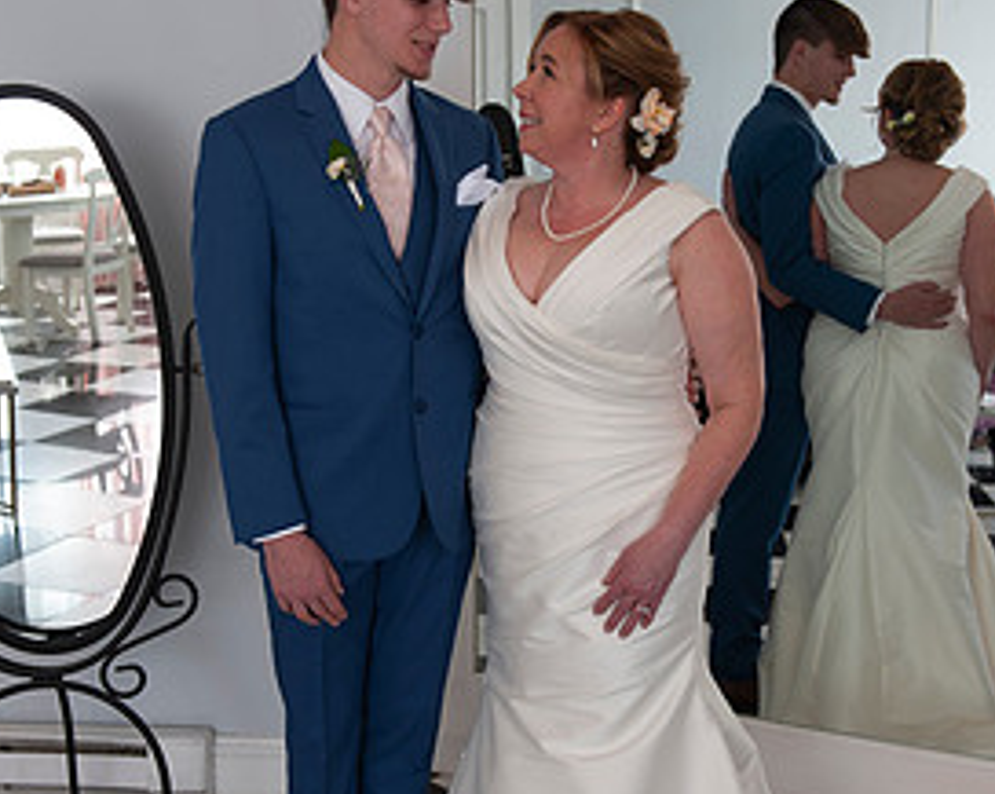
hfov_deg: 32.0
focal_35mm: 59
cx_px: 518
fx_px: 1736
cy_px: 465
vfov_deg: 25.7
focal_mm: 38
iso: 125
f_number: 4
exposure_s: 1/60
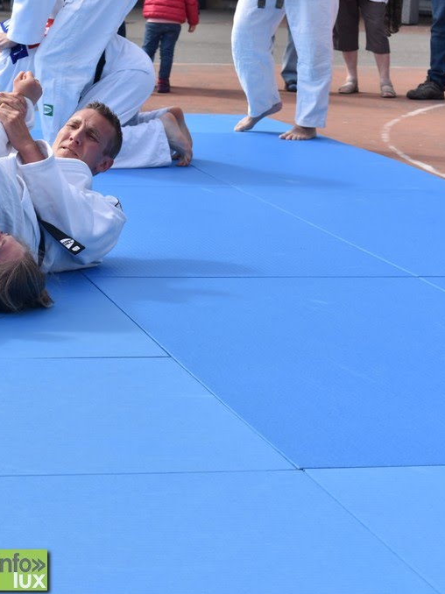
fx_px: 1869
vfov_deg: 18.1
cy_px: 298
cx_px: 19
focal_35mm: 109
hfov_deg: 13.4
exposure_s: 1/500
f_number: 6.3
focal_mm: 50
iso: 100
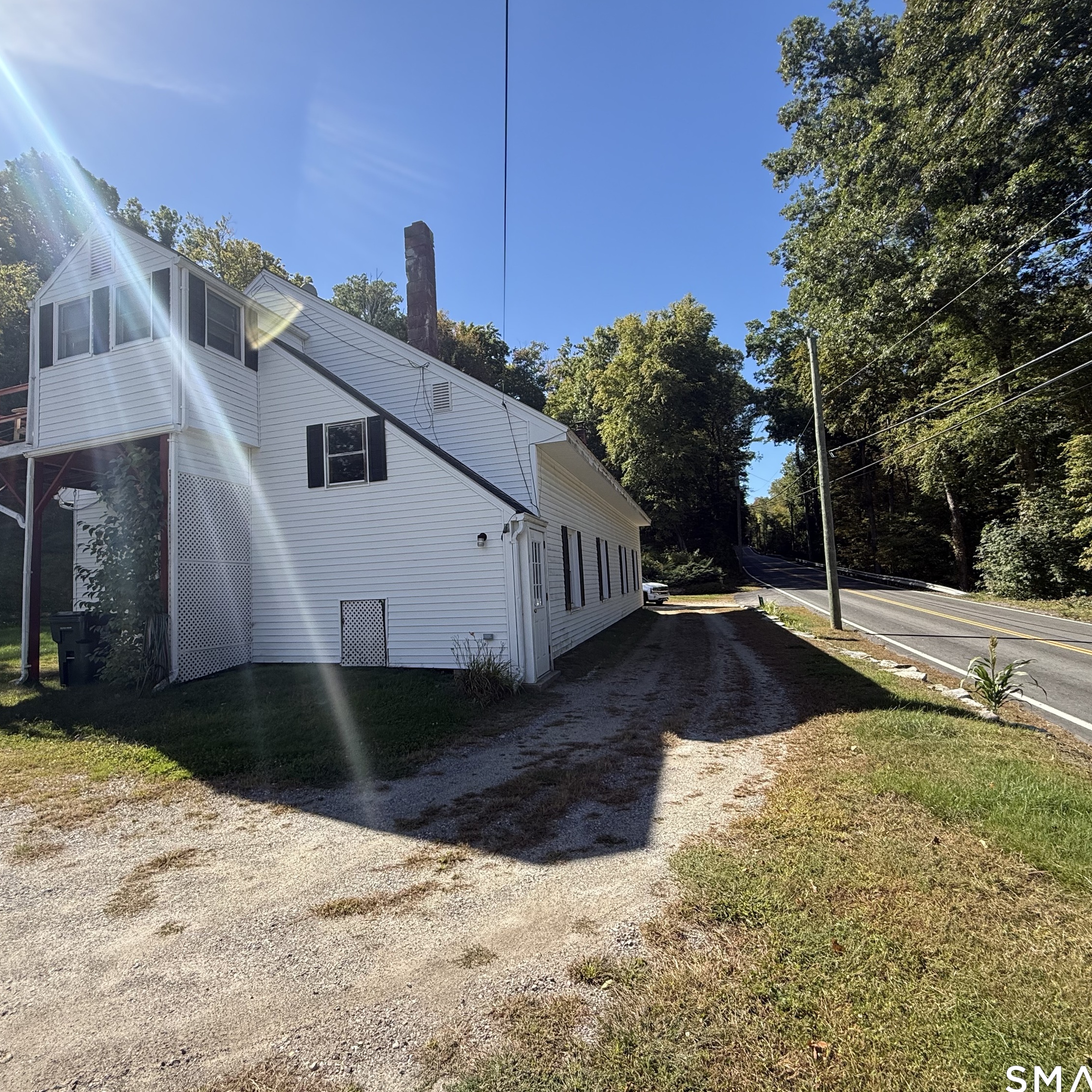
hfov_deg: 83.6
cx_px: 479
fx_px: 607
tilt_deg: +5.0
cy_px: 543
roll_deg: +2.7
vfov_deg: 84.0
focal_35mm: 17
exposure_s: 1/779
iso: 50
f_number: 2.2
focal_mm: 2.22
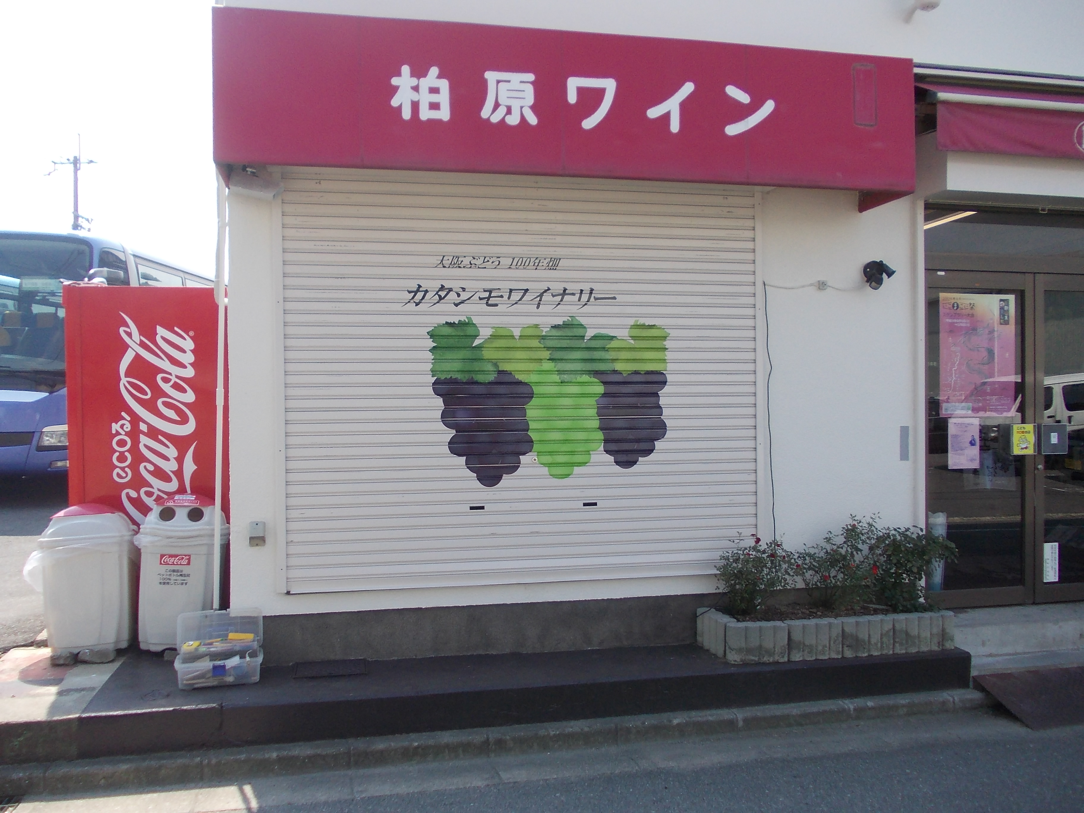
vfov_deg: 49.7
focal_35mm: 28
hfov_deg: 63.4
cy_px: 406
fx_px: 877
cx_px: 542
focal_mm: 4
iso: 80
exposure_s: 1/160
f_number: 5.4
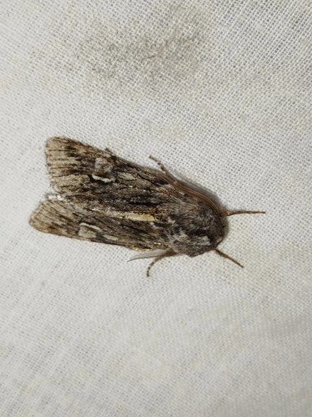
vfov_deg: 29.0
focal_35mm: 67
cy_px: 208
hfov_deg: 21.9
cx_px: 156
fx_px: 805
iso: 80
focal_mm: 5.31
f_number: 1.7
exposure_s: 1/50
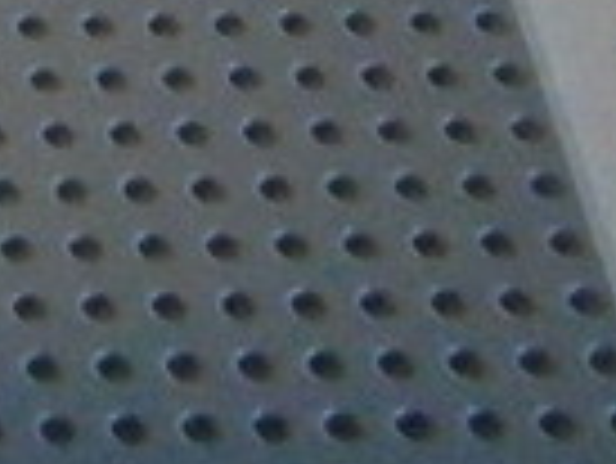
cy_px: -637
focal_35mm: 236
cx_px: -1034
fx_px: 4203
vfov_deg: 6.0
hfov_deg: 7.6
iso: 800
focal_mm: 6.4
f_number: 3.1
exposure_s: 1/160
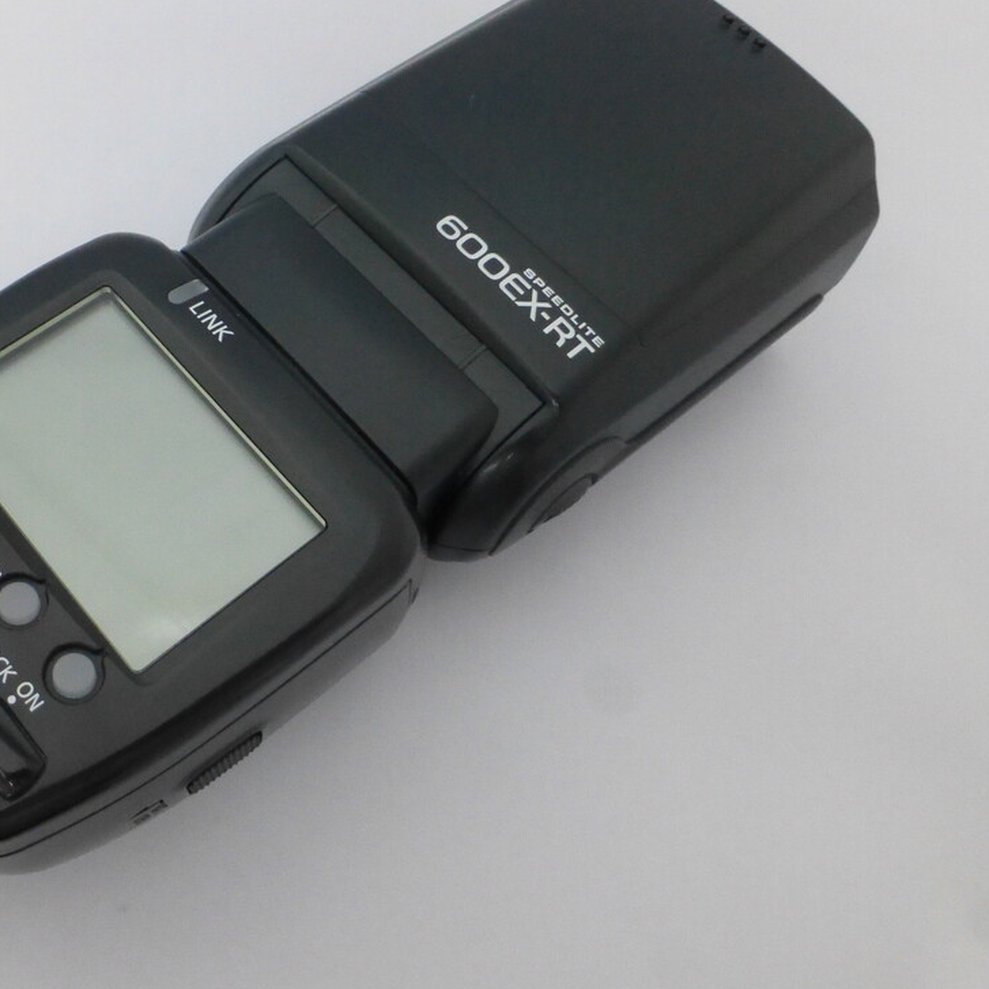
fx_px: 1131
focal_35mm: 35
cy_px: 420
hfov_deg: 45.6
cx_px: 246
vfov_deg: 47.1
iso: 800
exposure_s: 1/125
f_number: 4
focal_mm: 4.3
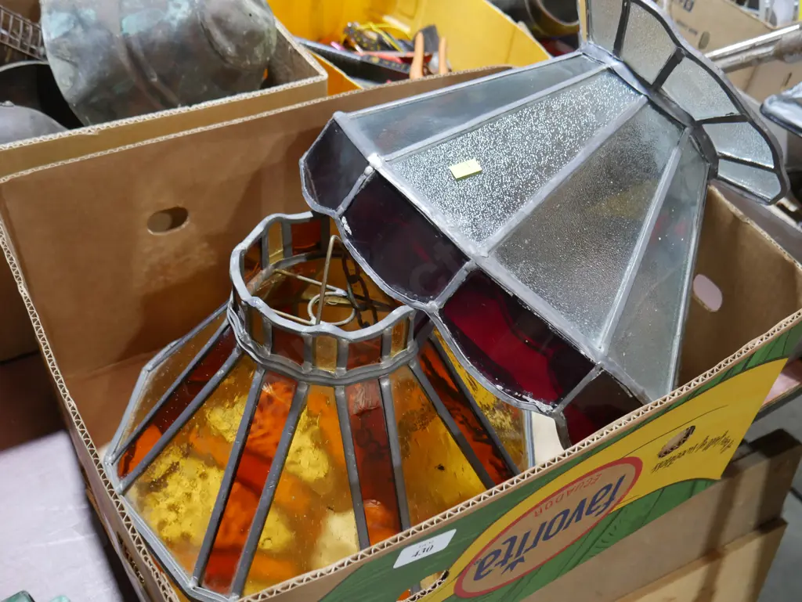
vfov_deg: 41.8
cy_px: 301
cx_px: 401
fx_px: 788
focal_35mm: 34
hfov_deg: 53.9
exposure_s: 1/60
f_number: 4
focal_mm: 17
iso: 1000
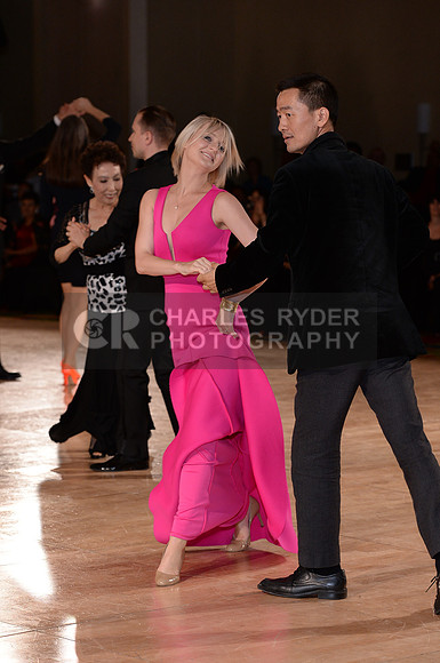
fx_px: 2206
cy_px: 332
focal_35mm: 120
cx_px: 220
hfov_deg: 11.4
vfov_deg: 17.1
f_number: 5
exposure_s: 1/250
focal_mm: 120
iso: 1600
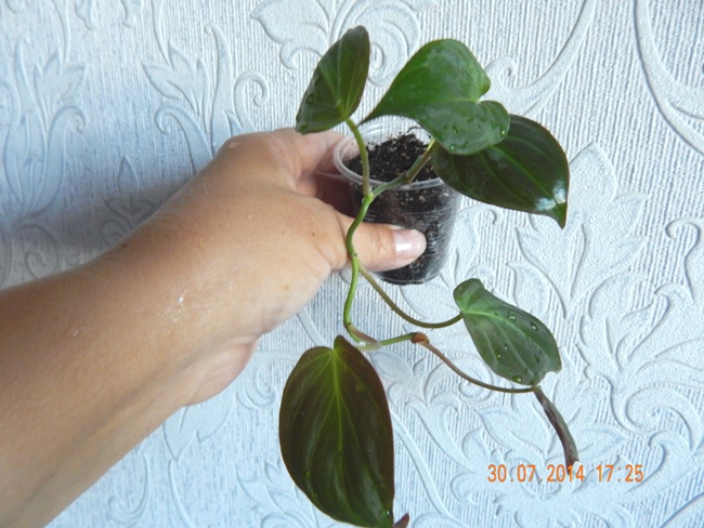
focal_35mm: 23
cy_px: 264
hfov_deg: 73.9
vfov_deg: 58.9
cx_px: 352
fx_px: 468
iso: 400
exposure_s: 1/15
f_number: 3
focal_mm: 4
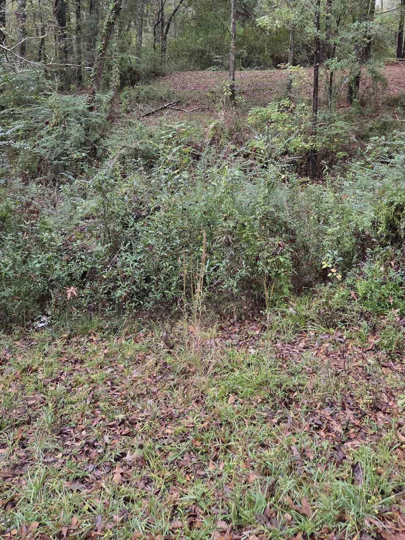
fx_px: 562
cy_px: 146
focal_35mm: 36
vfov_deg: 49.6
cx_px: 234
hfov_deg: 39.6
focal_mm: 5.4
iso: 125
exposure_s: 1/180
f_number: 1.8
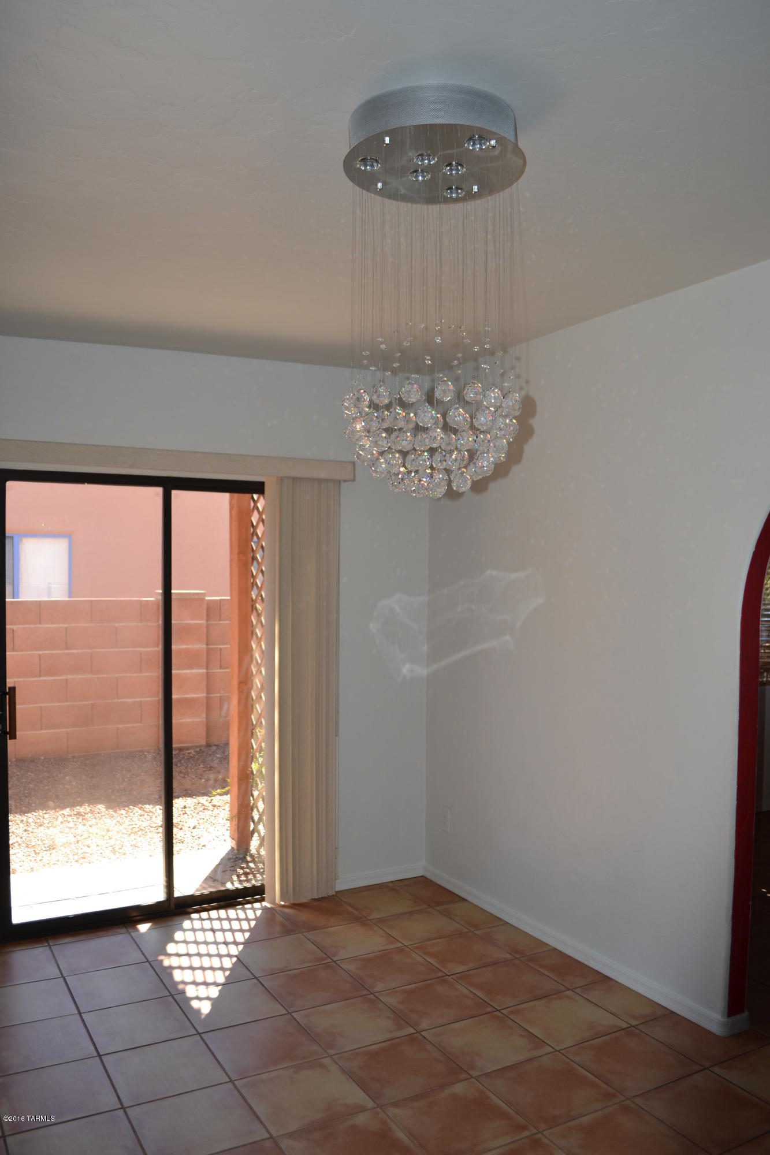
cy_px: 578
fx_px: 866
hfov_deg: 47.9
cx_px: 385
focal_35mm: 27
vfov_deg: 67.4
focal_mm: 18
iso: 110
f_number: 4
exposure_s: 1/125
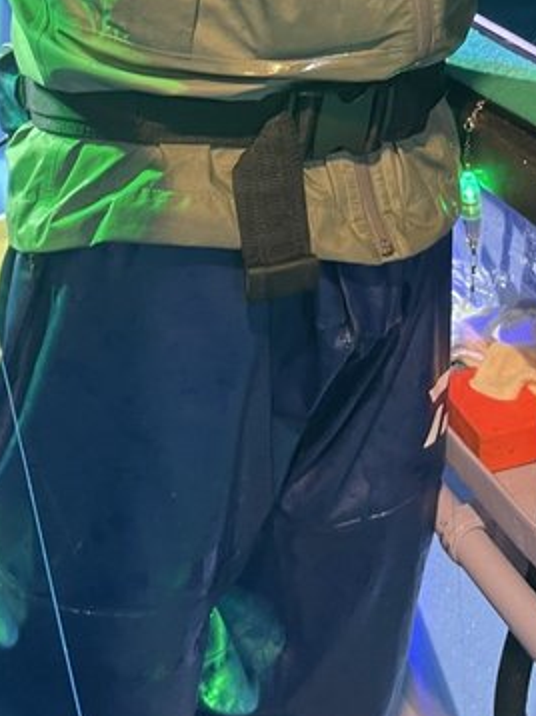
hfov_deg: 23.6
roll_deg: +2.0
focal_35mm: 62
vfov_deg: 28.1
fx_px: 1282
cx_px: 274
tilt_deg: -12.2
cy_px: -96
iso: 200
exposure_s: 1/58
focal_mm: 4.2
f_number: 1.6
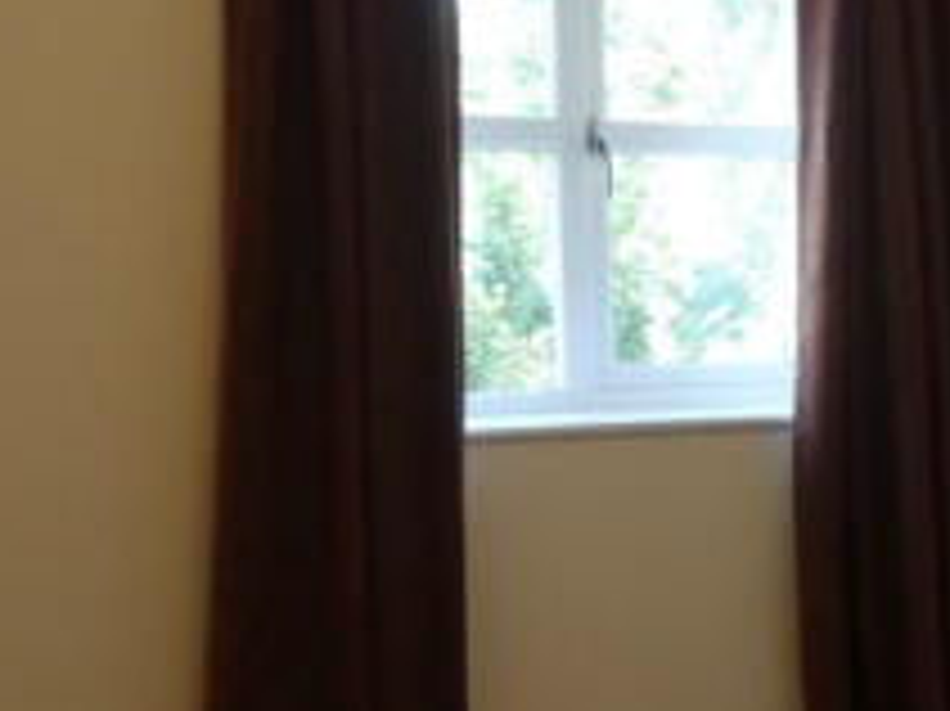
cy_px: 461
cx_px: 1119
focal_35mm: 69
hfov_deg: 25.5
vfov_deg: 21.2
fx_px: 1893
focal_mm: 4.5
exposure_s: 1/60
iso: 250
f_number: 2.8
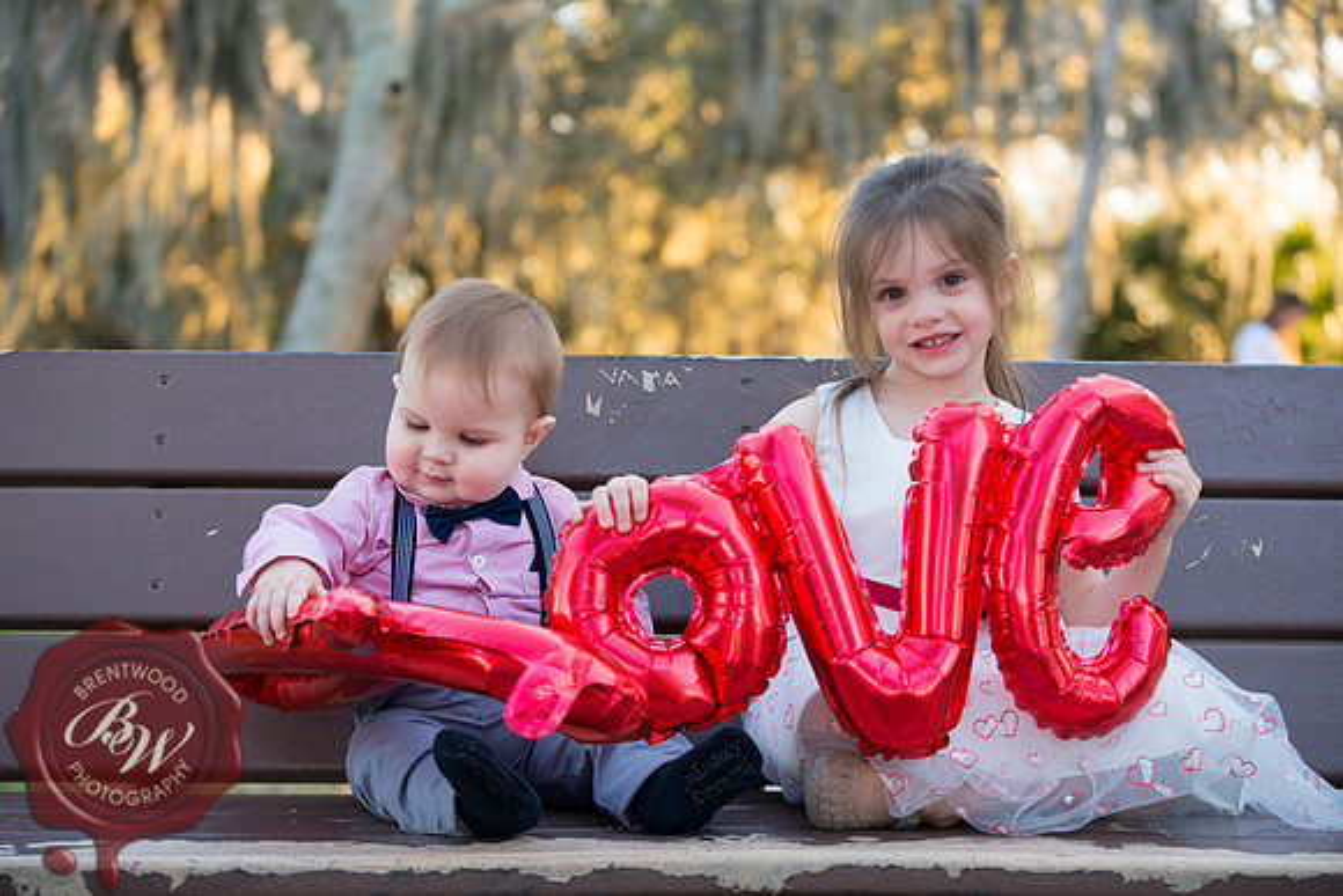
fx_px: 2612
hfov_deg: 28.8
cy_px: 448
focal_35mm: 70
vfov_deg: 19.5
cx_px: 672
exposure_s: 1/125
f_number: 3.5
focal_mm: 70
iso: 200
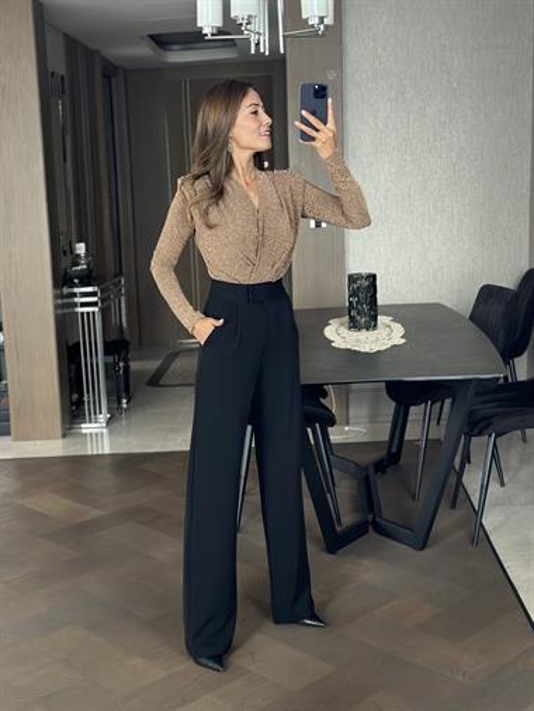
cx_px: 267
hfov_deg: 30.3
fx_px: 986
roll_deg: +2.8
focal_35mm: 48
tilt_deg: -19.8
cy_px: 356
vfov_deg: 39.6
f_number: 1.78
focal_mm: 6.86
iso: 400
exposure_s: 1/40
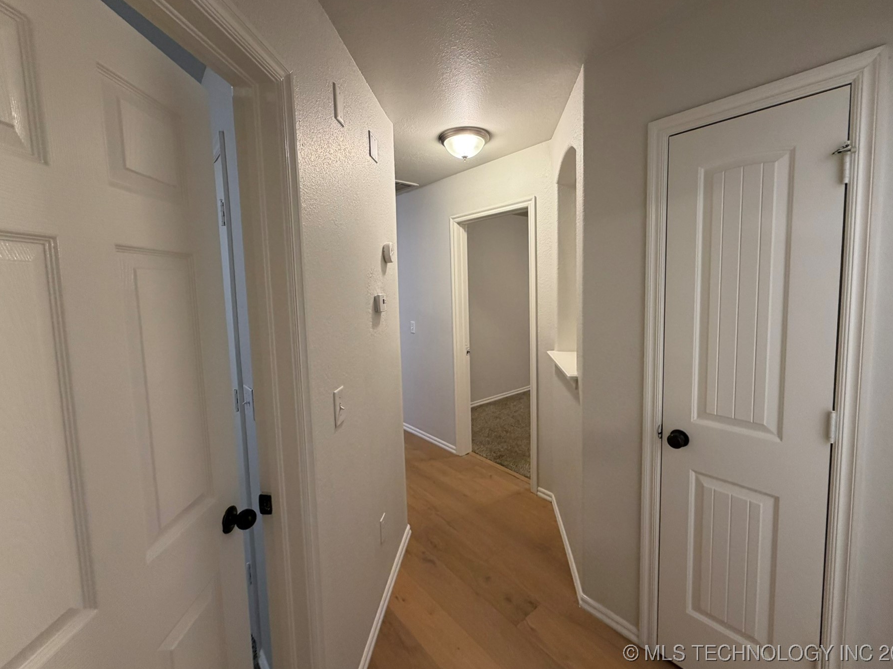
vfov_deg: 81.7
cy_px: 316
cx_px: 451
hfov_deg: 98.2
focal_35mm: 15
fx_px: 387
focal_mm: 2.22
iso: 250
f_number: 2.2
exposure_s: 1/60
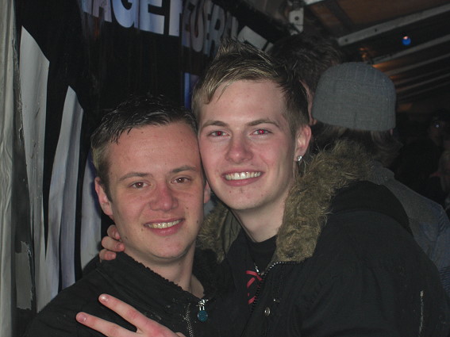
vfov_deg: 15.6
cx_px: 225
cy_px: 168
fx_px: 1235
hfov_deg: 20.7
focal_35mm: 95
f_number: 4.8
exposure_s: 1/60
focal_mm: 19.7
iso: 200
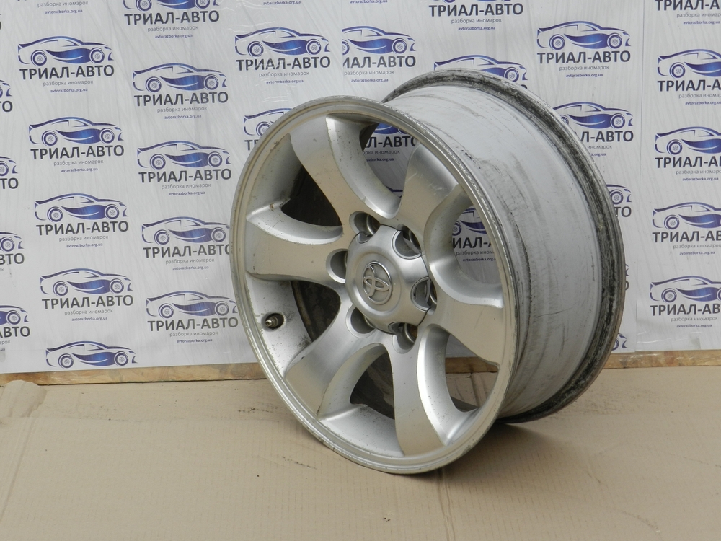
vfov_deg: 17.6
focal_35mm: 84
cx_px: 360
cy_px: 270
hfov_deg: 23.3
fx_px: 1750
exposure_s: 1/400
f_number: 4.4
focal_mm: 14.9
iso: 160
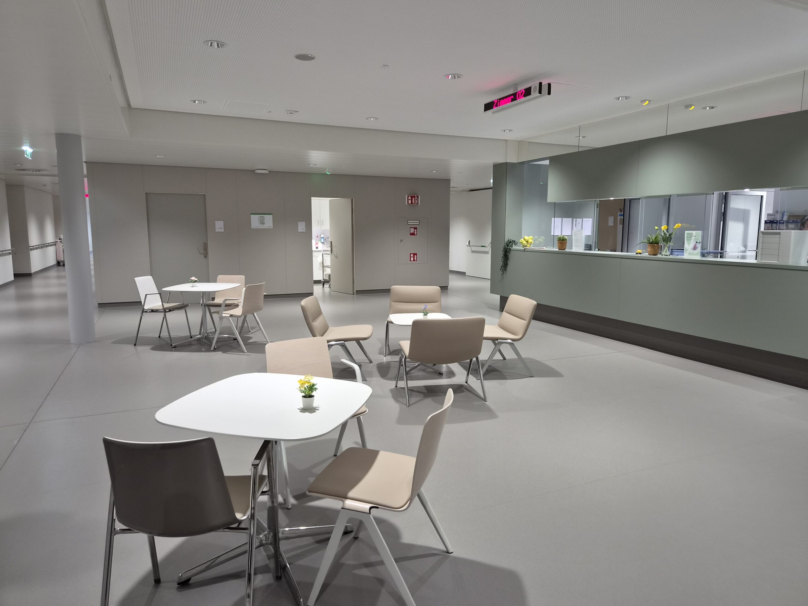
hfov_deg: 73.9
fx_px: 537
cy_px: 303
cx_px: 404
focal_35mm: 23
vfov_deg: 58.9
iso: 320
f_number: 1.8
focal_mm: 5.4
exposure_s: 1/100
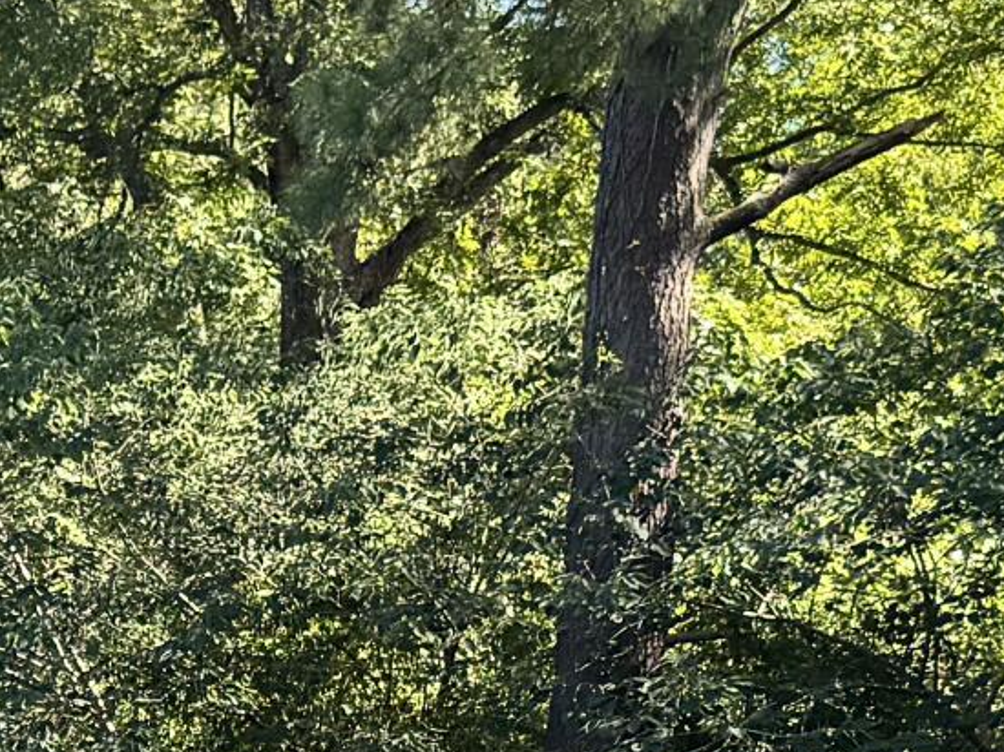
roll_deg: -0.2
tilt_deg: -3.8
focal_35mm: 131
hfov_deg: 14.6
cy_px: 1219
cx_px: -155
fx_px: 3798
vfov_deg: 10.8
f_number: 1.78
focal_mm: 6.76
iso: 80
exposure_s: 1/693
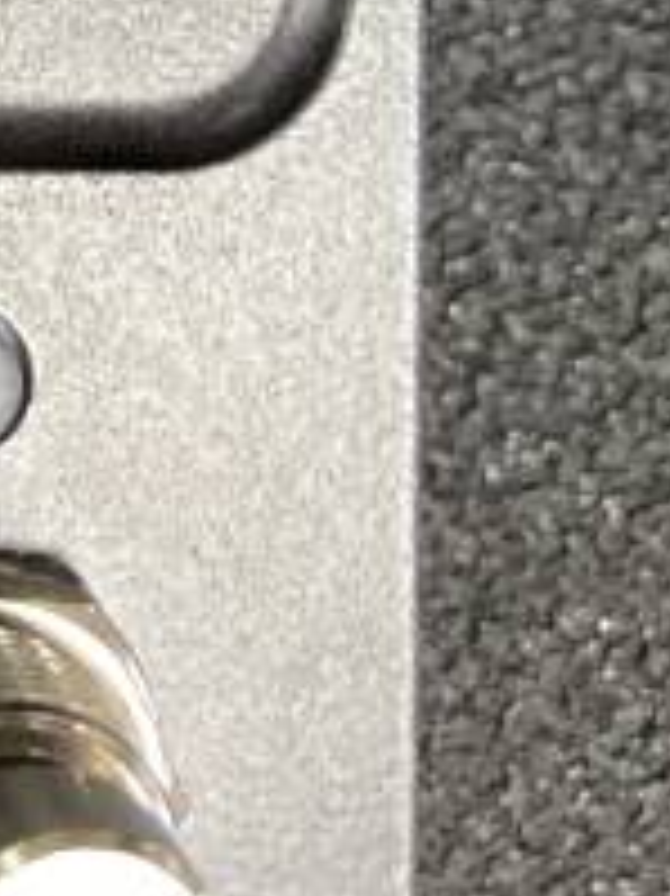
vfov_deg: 11.8
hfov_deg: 8.8
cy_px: -693
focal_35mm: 155
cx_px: -861
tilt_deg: -87.8
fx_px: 4004
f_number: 1.8
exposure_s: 1/40
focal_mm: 3.99
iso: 250
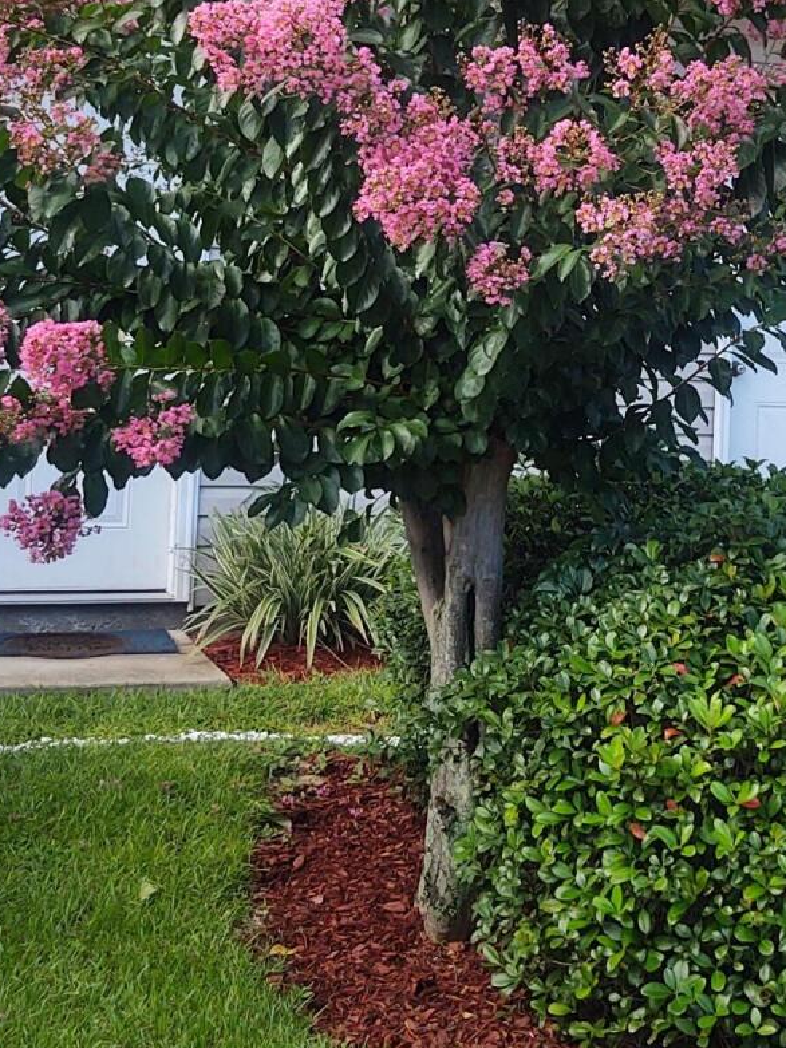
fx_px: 2090
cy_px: 309
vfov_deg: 27.9
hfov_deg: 21.0
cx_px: 644
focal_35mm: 69
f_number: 1.7
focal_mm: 4.75
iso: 100
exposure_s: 1/746
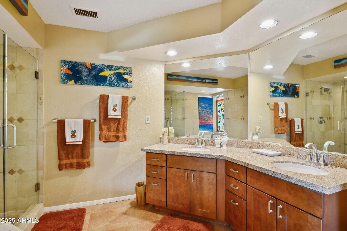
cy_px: 116
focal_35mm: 17
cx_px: 174
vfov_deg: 70.5
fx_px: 164
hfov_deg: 93.3
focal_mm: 17
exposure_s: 1/10
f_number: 8
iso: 400
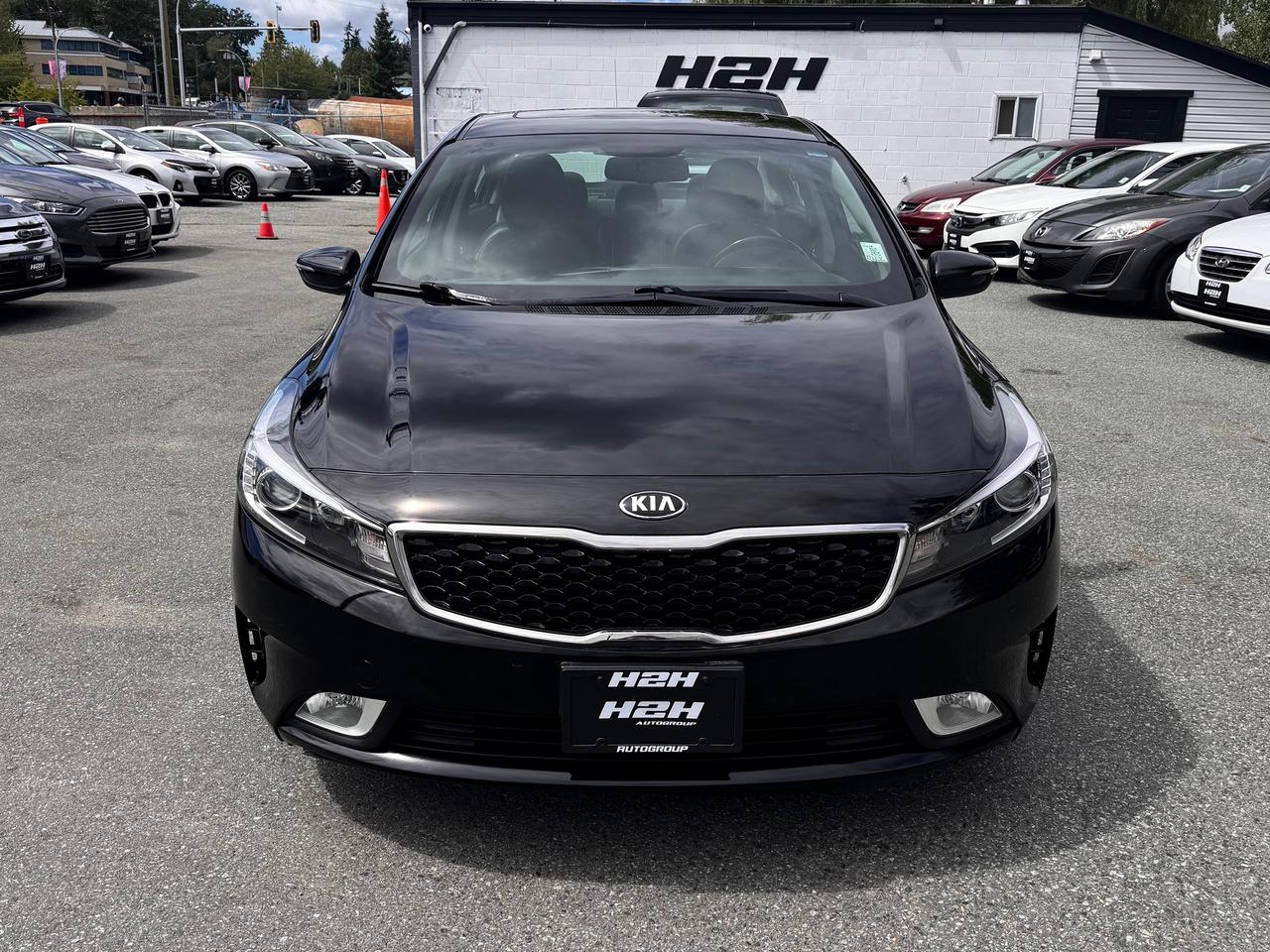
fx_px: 881
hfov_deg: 71.6
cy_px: 476
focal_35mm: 24
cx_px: 635
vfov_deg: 56.8
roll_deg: -0.2
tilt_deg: -15.8
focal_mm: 6.76
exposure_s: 1/4310
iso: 80
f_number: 1.78
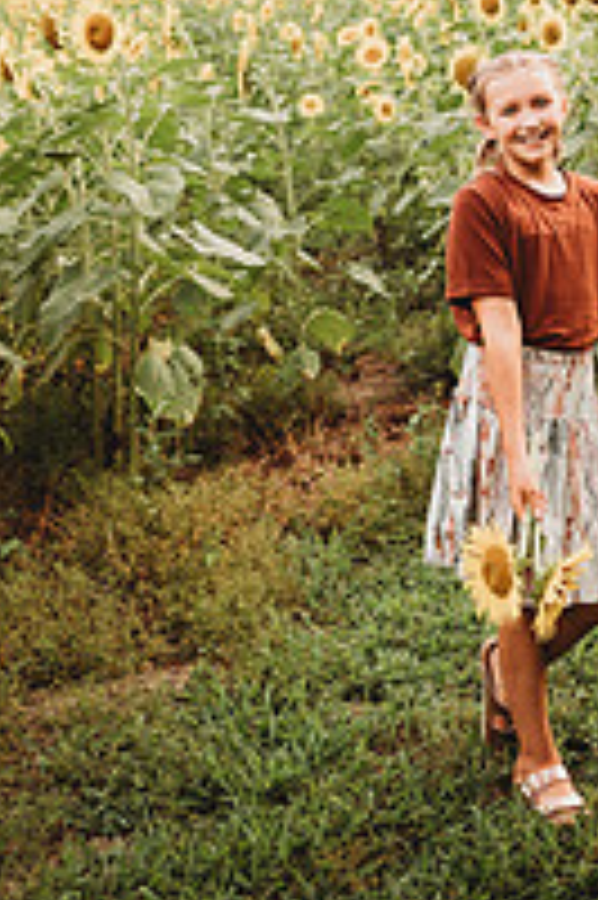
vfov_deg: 34.1
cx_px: 513
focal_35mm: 54
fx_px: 1348
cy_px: 32
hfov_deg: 24.4
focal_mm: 24
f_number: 2.2
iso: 125
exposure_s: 1/250
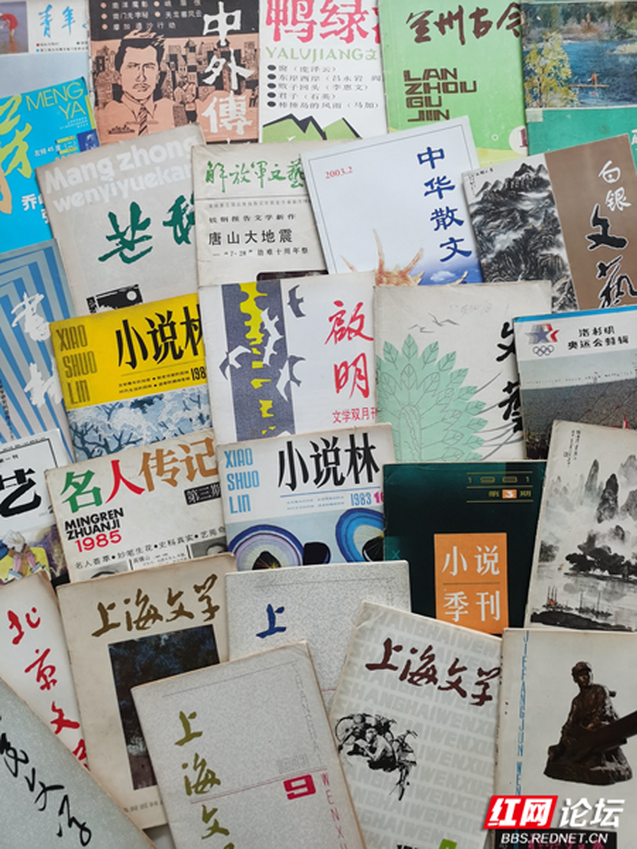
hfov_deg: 51.4
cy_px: 424
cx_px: 318
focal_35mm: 27
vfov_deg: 65.3
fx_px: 662
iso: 320
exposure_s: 1/33.3
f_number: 1.8
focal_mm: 5.58
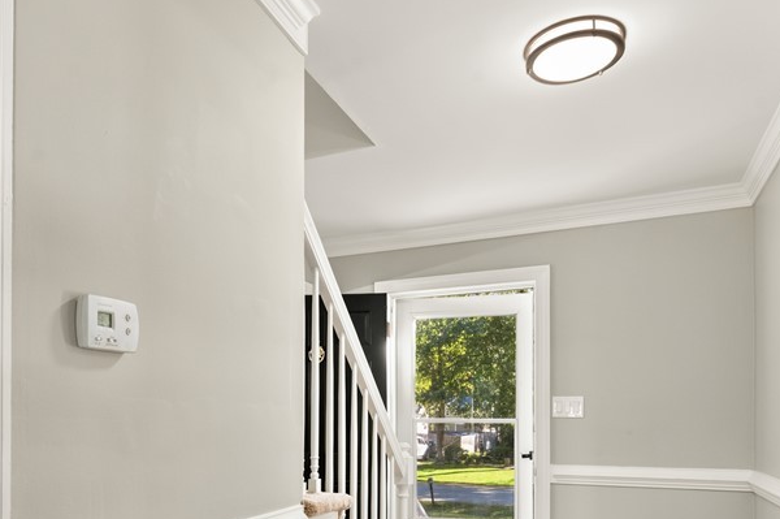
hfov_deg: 63.2
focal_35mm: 29
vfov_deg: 42.7
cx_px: 319
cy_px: 422
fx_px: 628
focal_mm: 16
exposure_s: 1/15
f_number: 9
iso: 1600
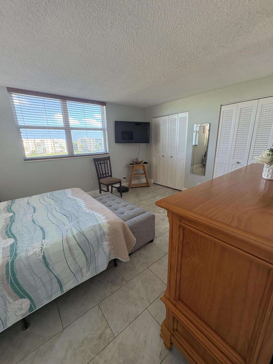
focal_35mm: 14
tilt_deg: -17.4
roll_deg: +1.4
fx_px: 147
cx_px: 136
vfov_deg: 102.1
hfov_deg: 85.7
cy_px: 182
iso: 320
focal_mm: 2.22
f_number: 2.2
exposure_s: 1/120
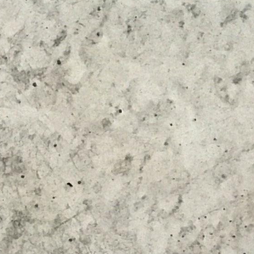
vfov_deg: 8.1
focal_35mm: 186
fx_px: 1544
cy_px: 753
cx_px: -154
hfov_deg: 9.1
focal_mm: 4.15
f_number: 2.2
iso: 250
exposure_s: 1/17
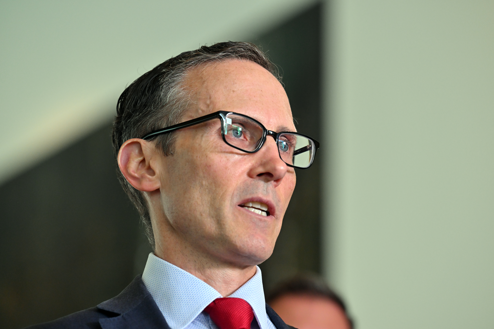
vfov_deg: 6.9
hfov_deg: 10.3
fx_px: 2744
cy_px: 164
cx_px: 247
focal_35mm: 200
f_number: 4
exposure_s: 1/320
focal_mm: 200
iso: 1600
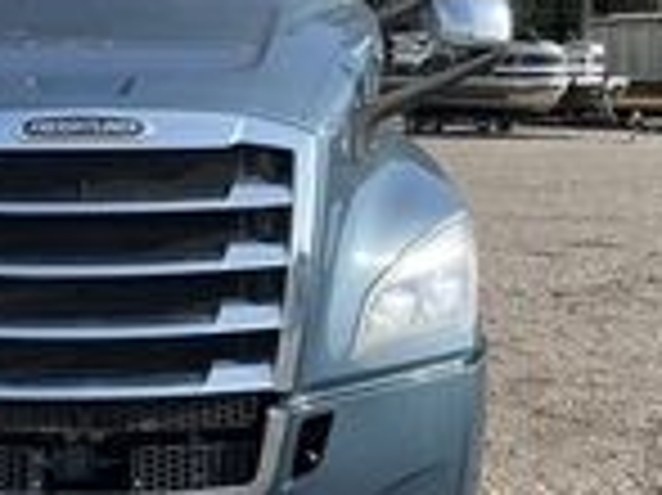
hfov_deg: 24.1
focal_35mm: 79
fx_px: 1510
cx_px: 77
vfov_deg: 18.5
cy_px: 99
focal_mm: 3
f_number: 1.8
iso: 25
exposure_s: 1/657
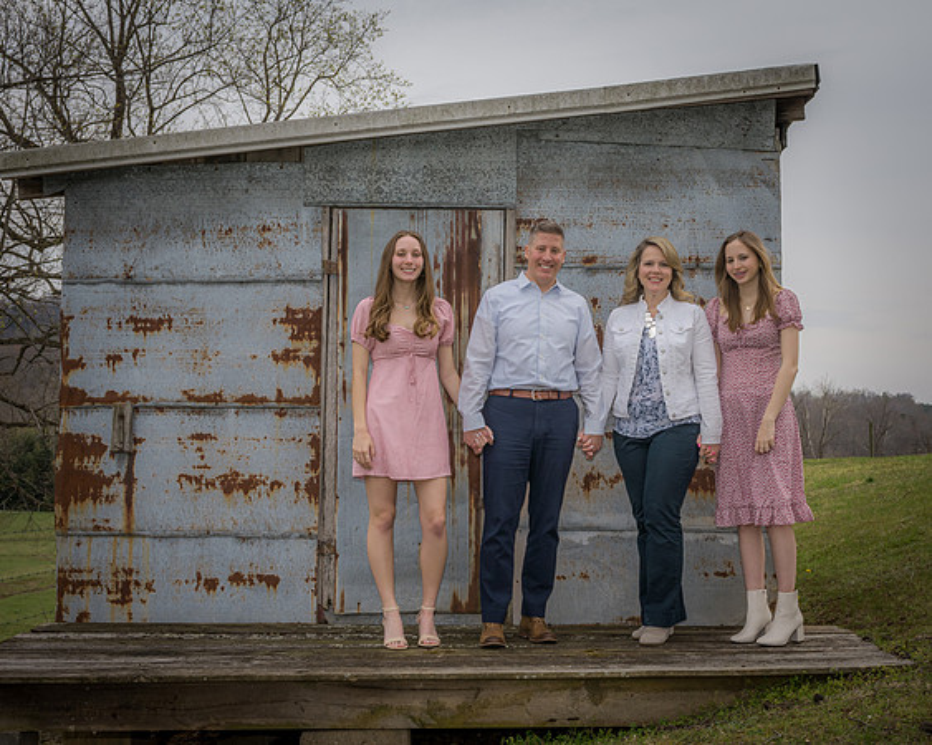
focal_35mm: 47
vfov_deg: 32.2
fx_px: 1289
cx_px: 561
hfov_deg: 39.6
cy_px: 371
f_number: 9.5
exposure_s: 1/250
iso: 140
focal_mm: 27
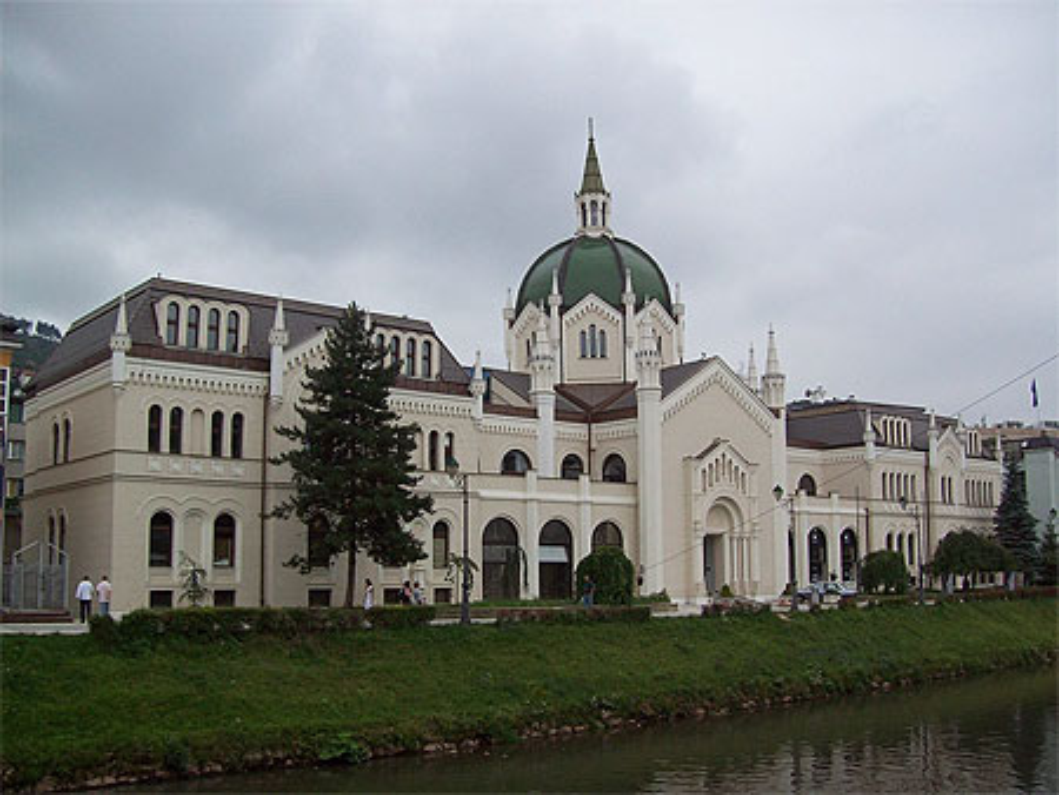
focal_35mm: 36
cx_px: 530
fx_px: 1102
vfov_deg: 39.7
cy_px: 398
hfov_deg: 51.3
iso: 80
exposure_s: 1/619
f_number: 2.7
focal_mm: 6
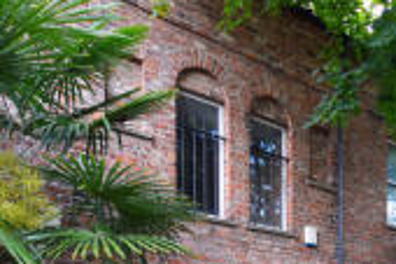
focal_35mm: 42
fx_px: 462
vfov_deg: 26.6
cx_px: 349
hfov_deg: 42.9
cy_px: 349
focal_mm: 10
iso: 400
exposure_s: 1/100
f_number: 5
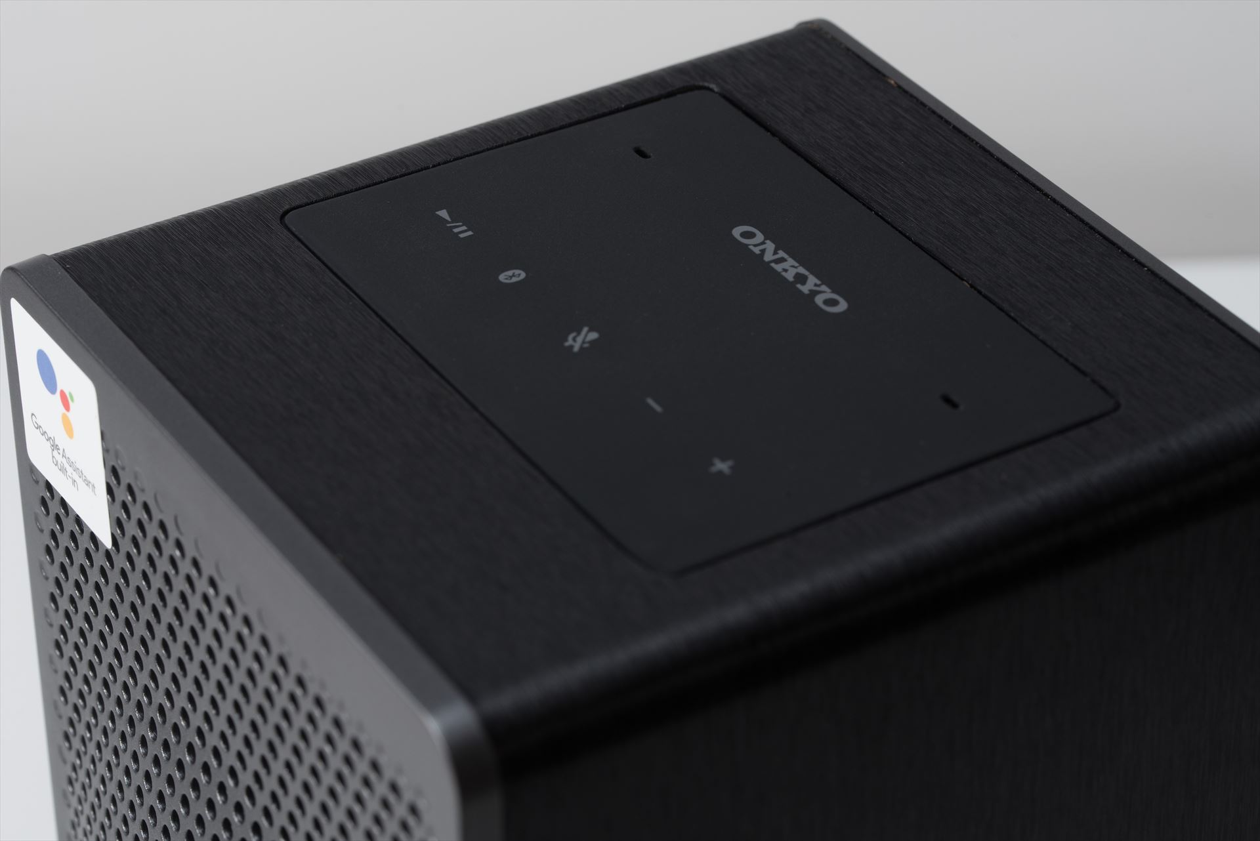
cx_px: 630
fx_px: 3151
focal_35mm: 90
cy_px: 420
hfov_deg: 22.6
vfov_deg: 15.2
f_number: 13
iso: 320
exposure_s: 1/60
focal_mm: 90
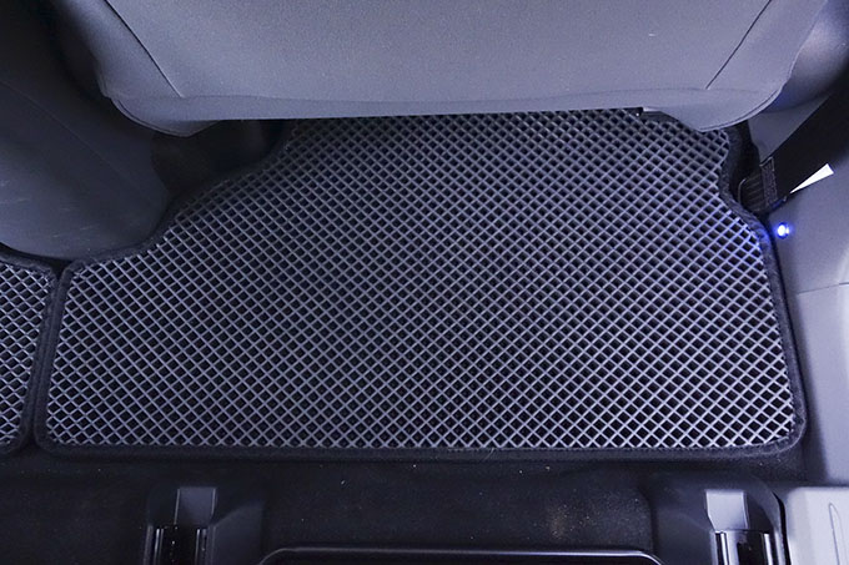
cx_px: 424
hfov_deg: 65.5
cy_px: 282
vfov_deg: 46.4
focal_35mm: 28
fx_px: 660
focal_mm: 10.4
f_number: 7.1
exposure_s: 1/30
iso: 3200
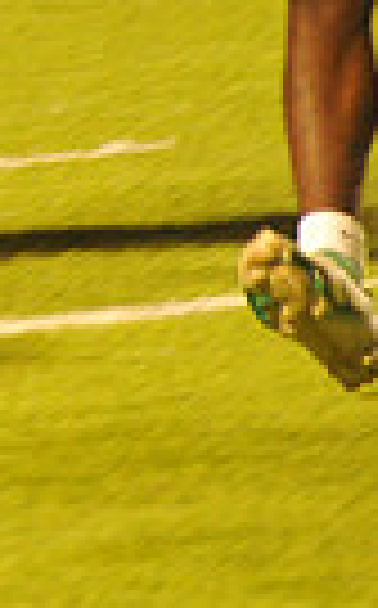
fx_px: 14469
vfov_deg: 2.4
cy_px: 5
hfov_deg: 1.5
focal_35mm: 875
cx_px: -896
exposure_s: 1/160
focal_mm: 200
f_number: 5.6
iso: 6400
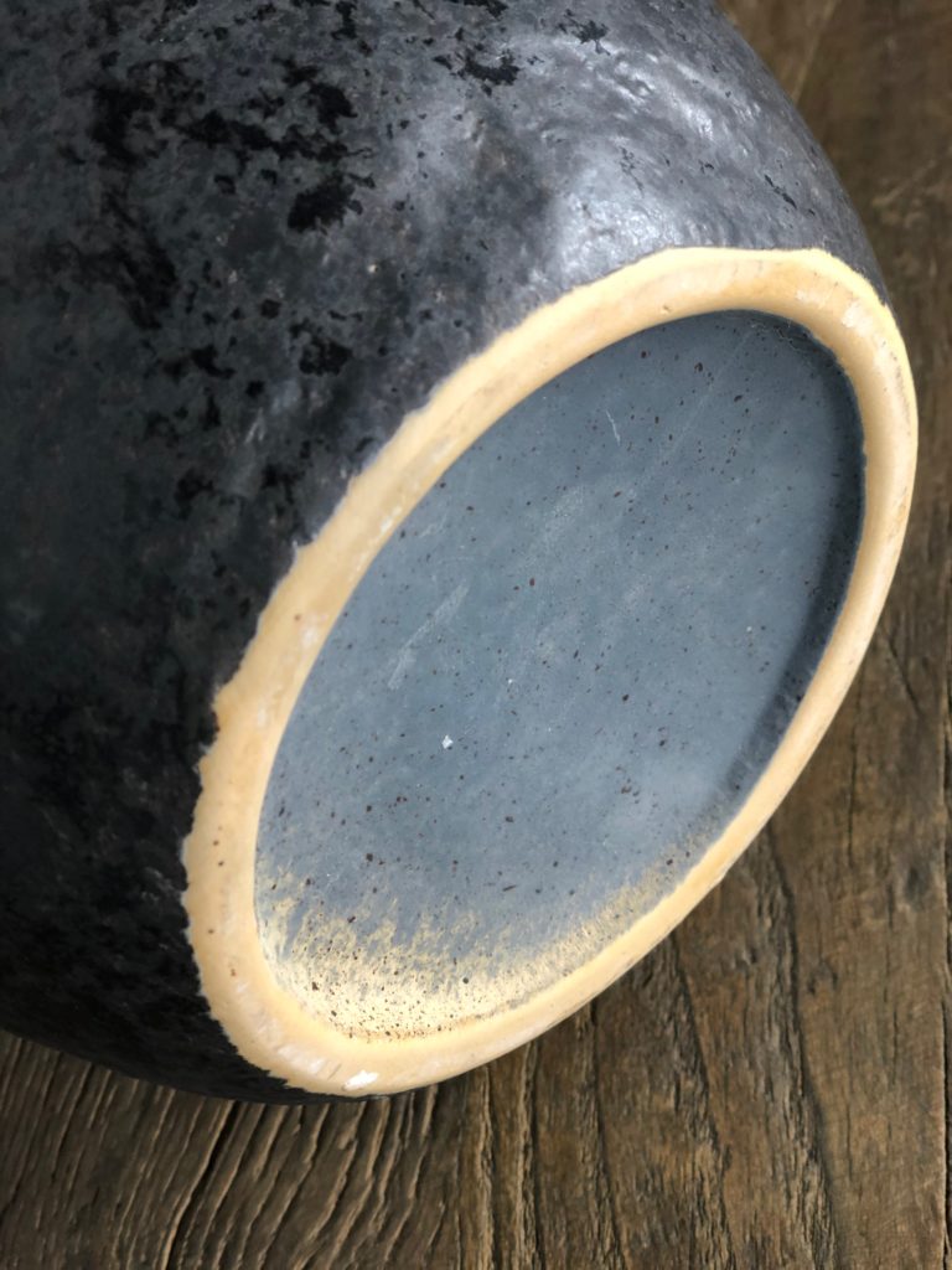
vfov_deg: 36.8
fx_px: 1907
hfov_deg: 28.0
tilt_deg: -55.5
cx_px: 476
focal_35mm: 52
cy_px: 635
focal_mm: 6
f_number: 2.4
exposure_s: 1/50
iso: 64
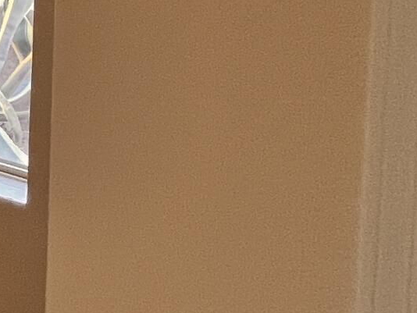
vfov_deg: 18.8
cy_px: -85
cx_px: -751
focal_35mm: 73
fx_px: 880
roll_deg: +1.0
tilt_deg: -3.7
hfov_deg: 12.5
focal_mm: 1.57
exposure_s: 1/99
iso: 125
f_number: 1.8
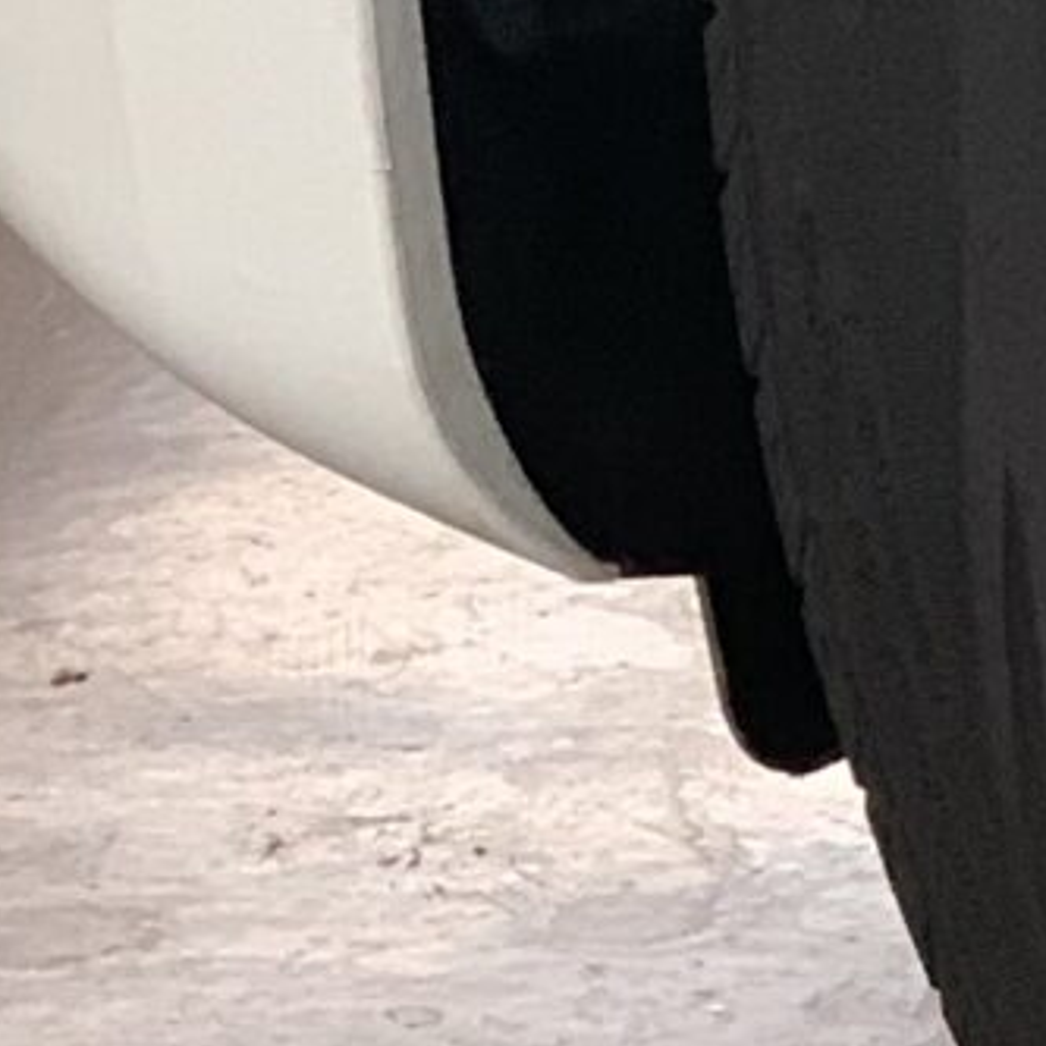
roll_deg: -0.9
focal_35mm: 353
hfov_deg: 4.8
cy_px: 170
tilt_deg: -15.5
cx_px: 2840
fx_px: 12068
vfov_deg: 5.0
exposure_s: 1/86
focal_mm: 6
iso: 125
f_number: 2.4
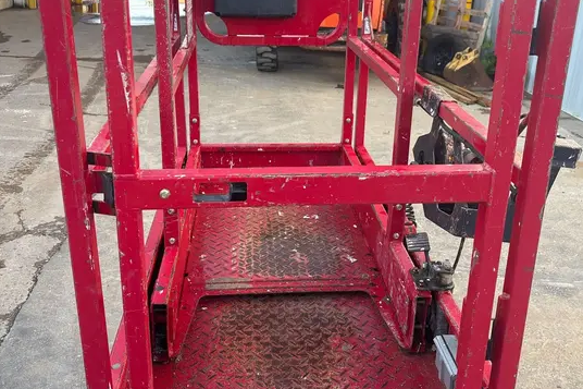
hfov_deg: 51.9
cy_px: 141
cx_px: 296
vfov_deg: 35.7
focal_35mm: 37
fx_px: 599
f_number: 1.6
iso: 50
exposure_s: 1/238
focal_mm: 5.96
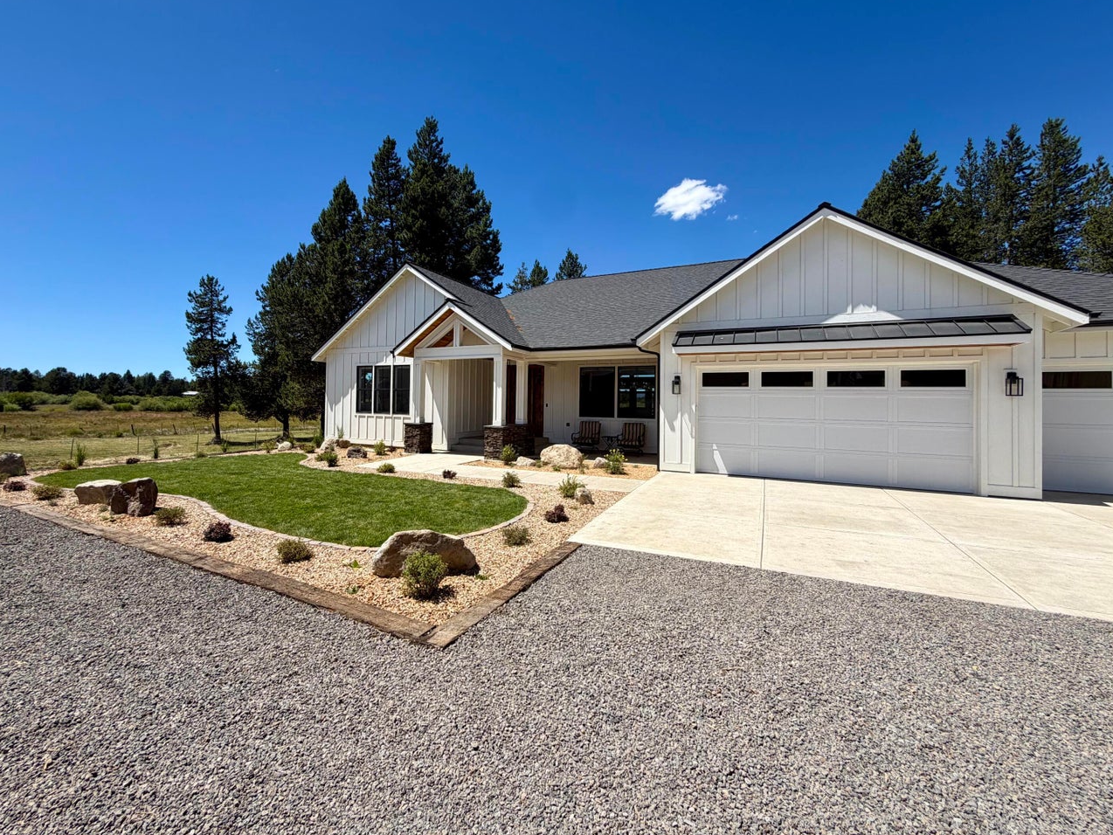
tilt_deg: +1.4
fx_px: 482
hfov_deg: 98.0
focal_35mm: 15
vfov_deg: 81.7
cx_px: 524
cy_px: 394
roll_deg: +0.0
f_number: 2.2
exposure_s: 1/942
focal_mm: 2.22
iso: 20
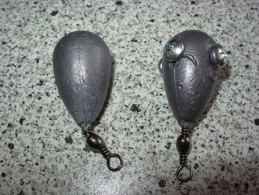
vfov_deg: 37.7
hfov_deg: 49.0
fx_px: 284
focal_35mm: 38
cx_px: 130
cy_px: 98
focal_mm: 6.3
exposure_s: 1/32
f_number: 4.9
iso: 50
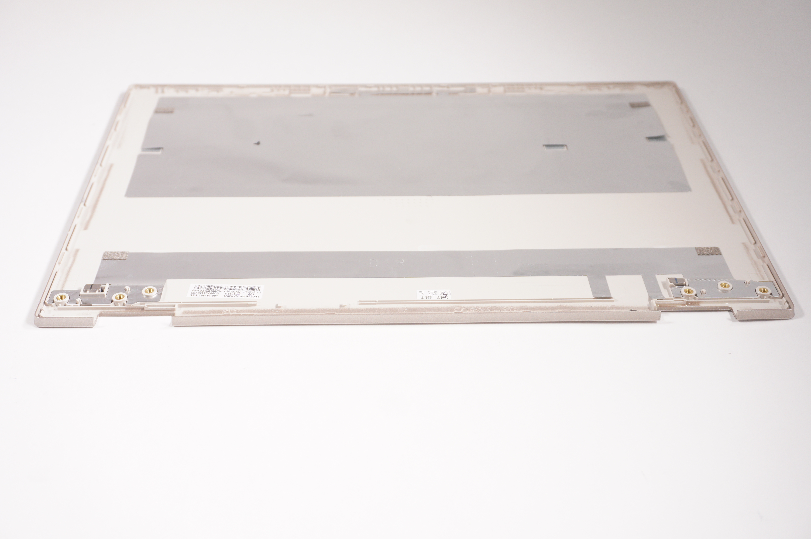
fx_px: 979
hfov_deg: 45.0
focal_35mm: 44
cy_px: 270
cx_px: 406
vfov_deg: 30.8
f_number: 5.6
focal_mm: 29
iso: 500
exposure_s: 1/200
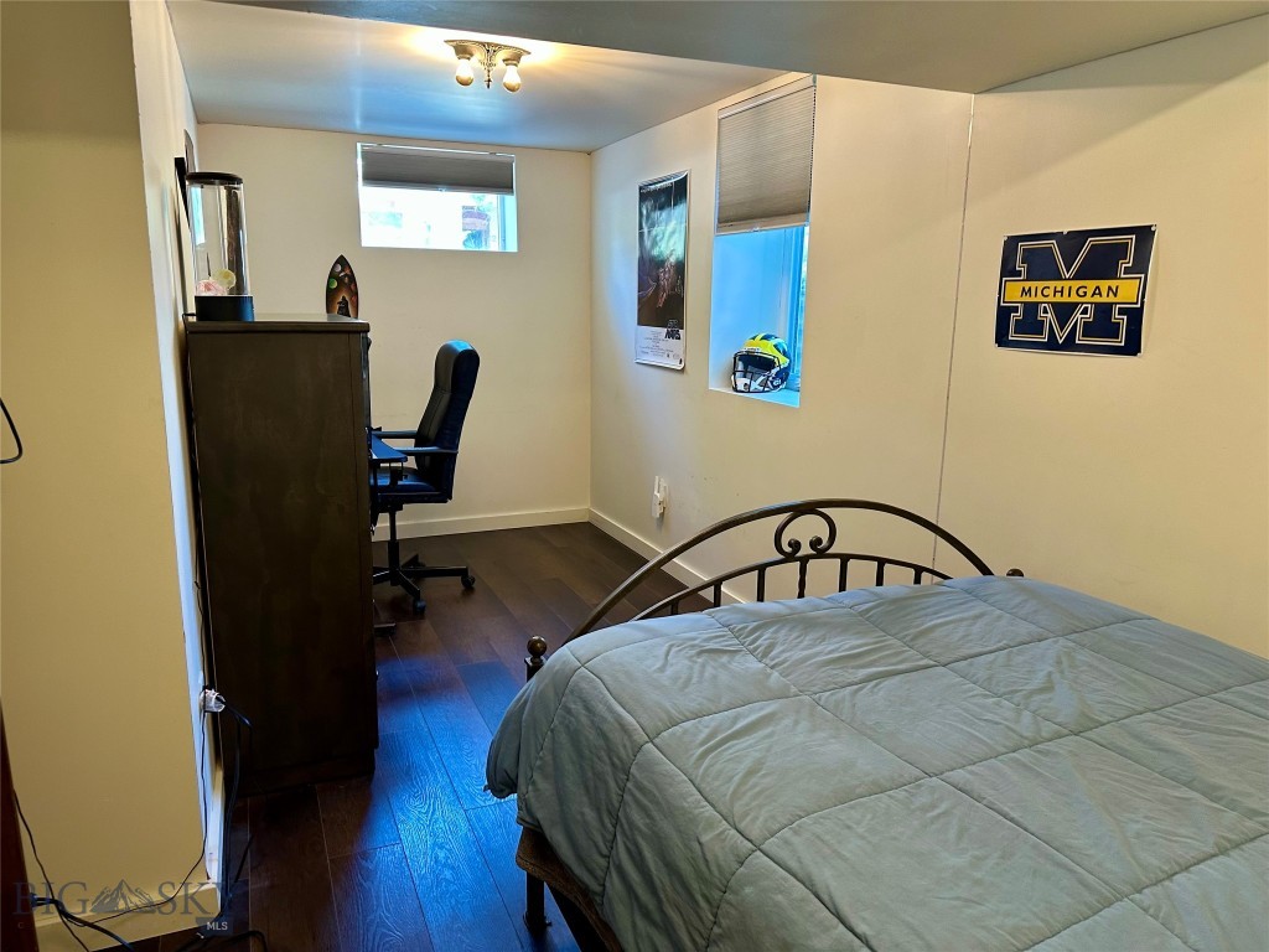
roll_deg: -0.4
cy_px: 476
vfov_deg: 56.8
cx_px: 634
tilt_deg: -11.1
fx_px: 880
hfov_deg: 71.6
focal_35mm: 24
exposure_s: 1/60
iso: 200
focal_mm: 6.86
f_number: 1.78
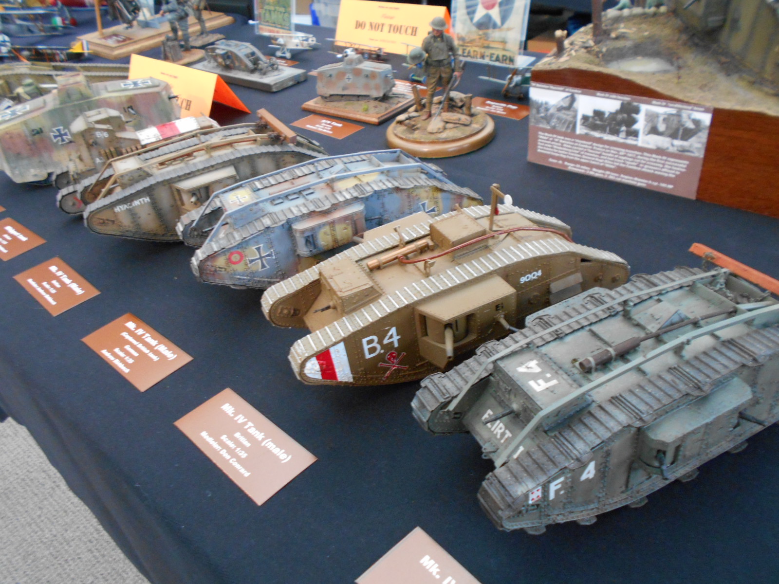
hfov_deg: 67.3
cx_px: 390
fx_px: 585
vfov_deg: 53.1
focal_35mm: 26
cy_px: 292
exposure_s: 1/13
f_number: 3.2
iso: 400
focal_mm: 4.6
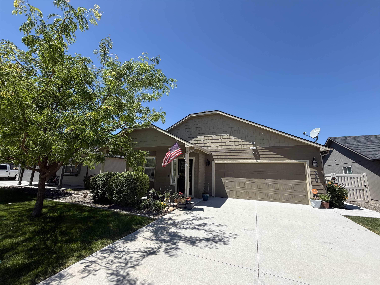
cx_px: 190
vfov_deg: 85.7
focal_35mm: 14
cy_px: 142
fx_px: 154
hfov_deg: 102.1
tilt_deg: +10.8
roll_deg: -0.8
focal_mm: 2.22
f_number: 2.2
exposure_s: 1/770
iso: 25
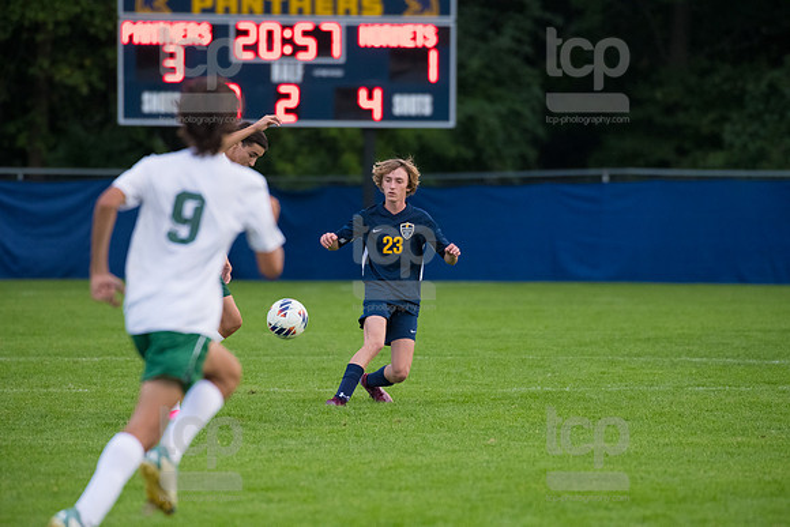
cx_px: 395
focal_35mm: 410
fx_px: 8999
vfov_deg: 3.4
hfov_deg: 5.0
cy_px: 264
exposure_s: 1/2000
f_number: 5.6
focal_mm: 410
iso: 3200
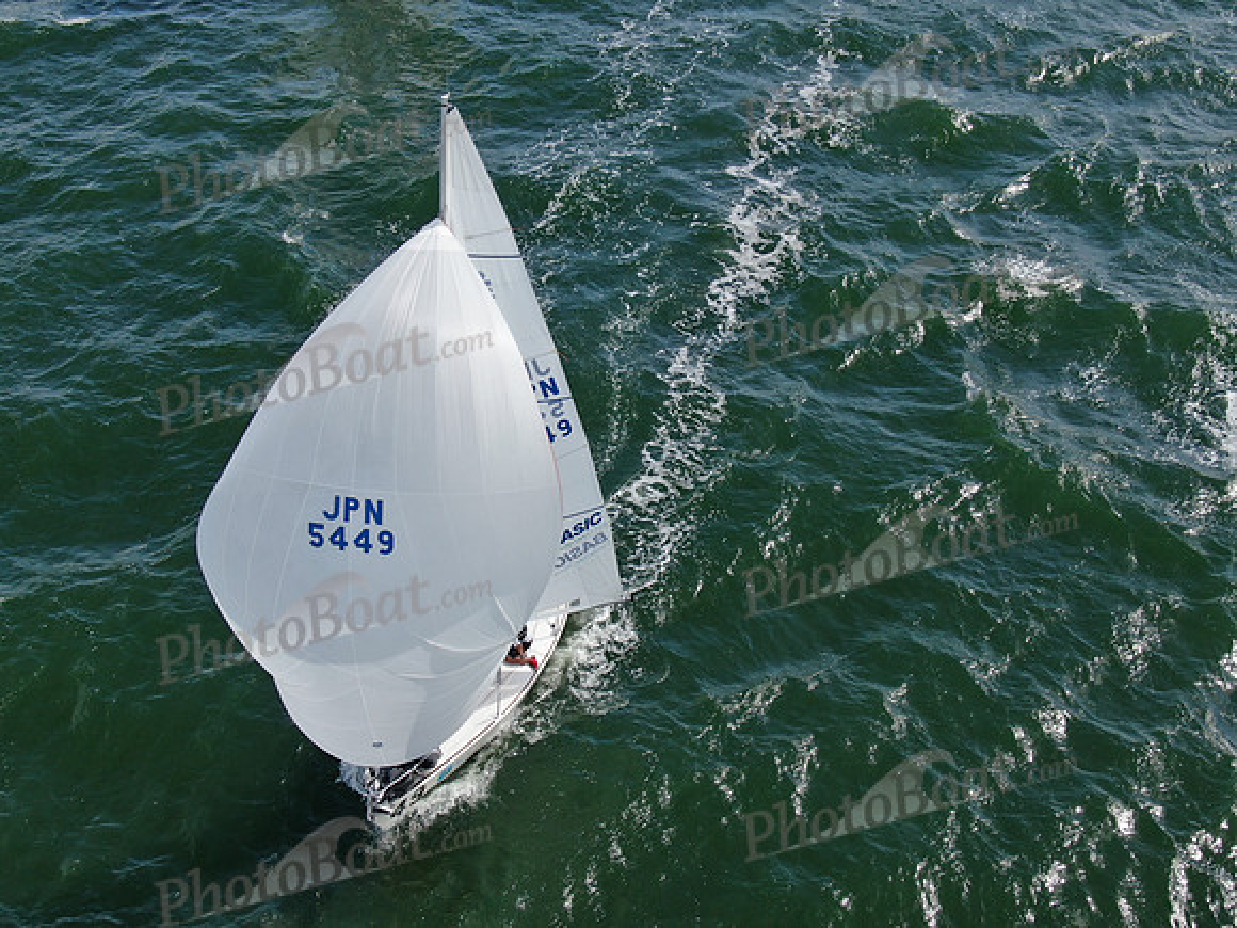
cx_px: 618
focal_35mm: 48
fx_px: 1715
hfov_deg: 39.7
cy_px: 464
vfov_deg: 30.3
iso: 100
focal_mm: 8.6
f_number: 3.8
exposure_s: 1/640
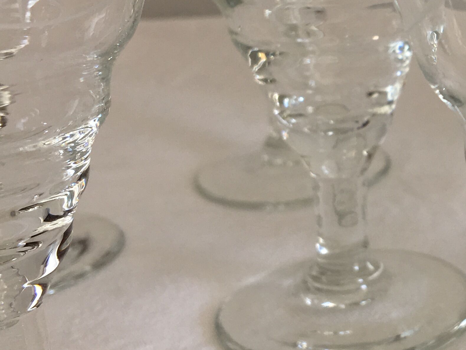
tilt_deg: -14.3
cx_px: 467
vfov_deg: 19.8
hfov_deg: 25.1
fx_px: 996
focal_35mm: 74
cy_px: 110
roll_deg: +2.5
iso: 32
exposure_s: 1/50
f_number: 2.2
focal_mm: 4.15
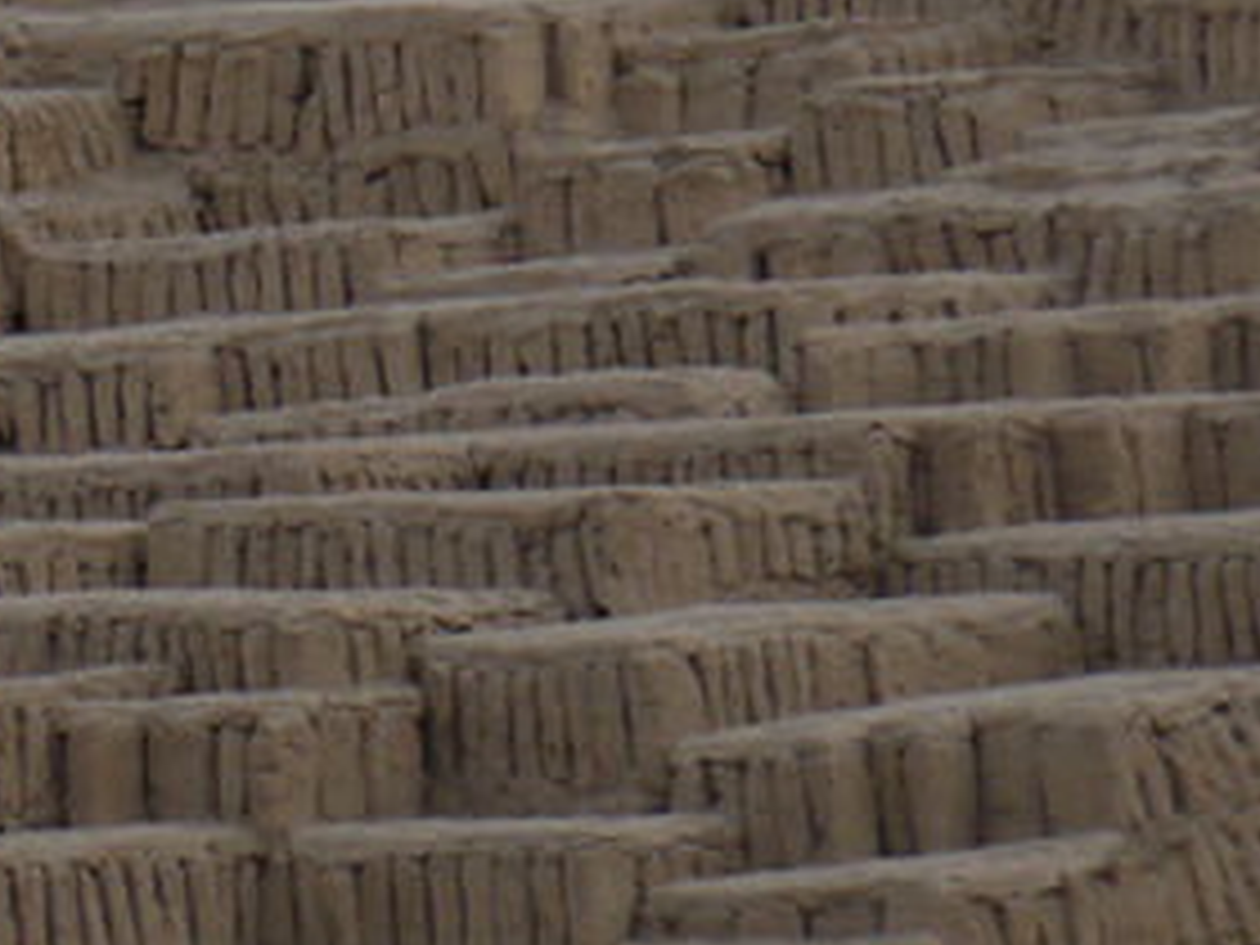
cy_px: -86
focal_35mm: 411
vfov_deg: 3.6
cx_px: -2300
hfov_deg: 4.6
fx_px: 14960
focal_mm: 36
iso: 160
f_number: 6.3
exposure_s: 1/200
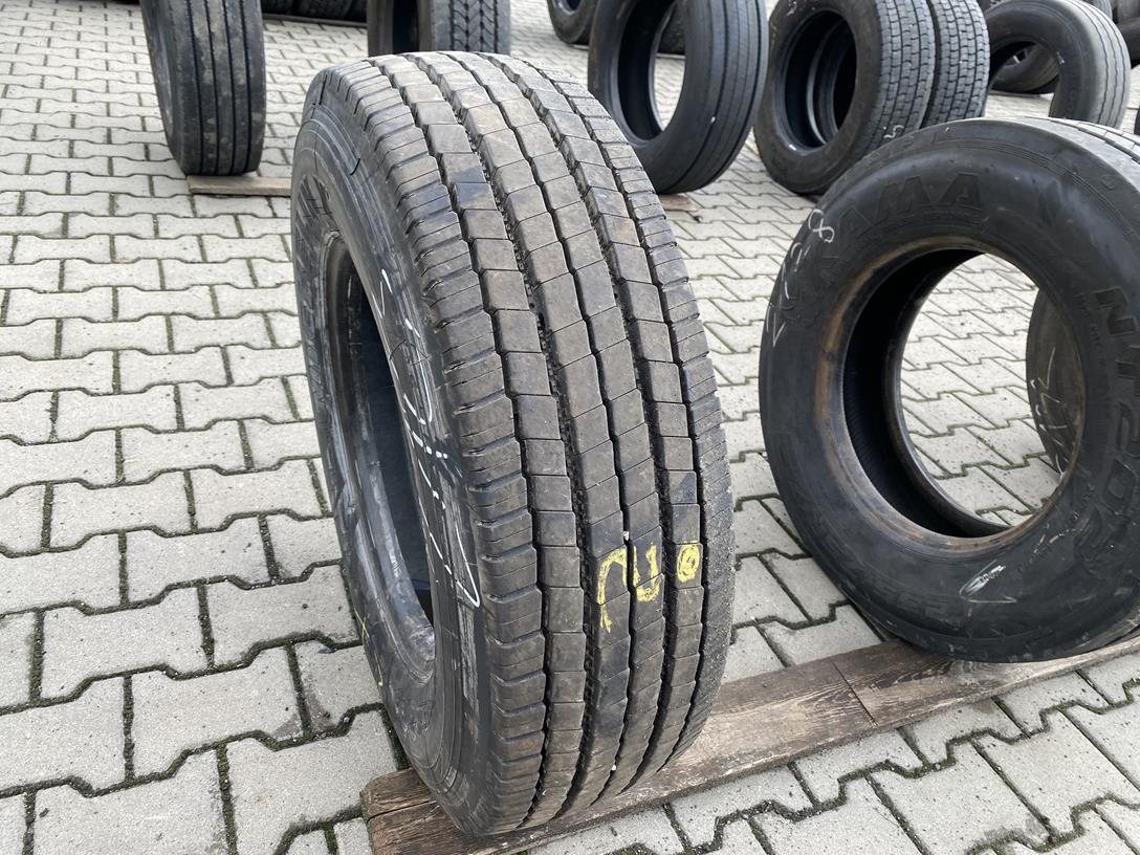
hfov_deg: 67.3
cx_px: 570
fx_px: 856
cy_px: 428
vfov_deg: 53.1
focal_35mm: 26
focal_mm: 4.25
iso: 32
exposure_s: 1/506
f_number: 1.8
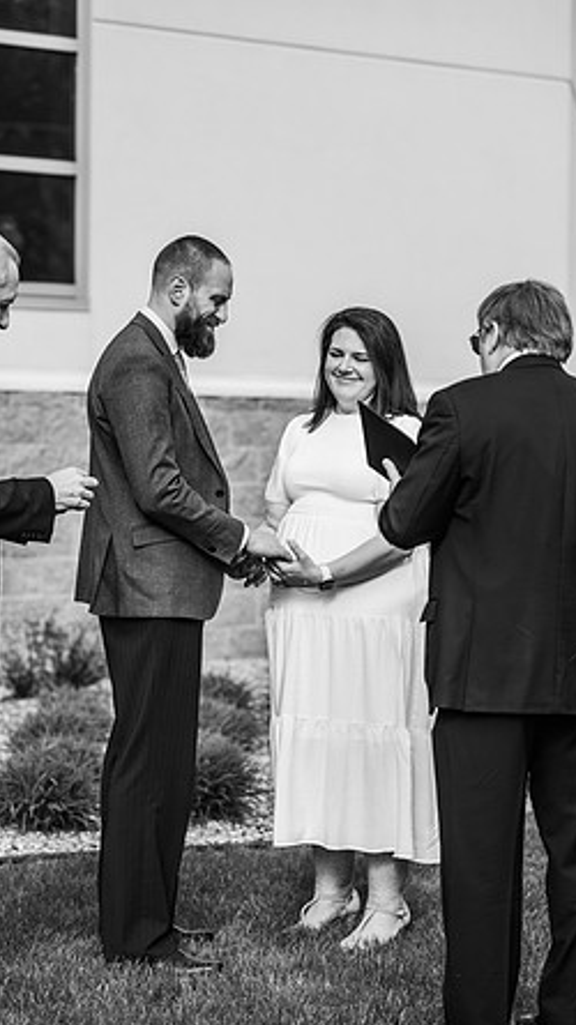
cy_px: 514
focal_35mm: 90
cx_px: 290
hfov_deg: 13.4
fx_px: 2446
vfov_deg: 23.7
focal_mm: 85
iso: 200
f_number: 2.8
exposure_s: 1/1600
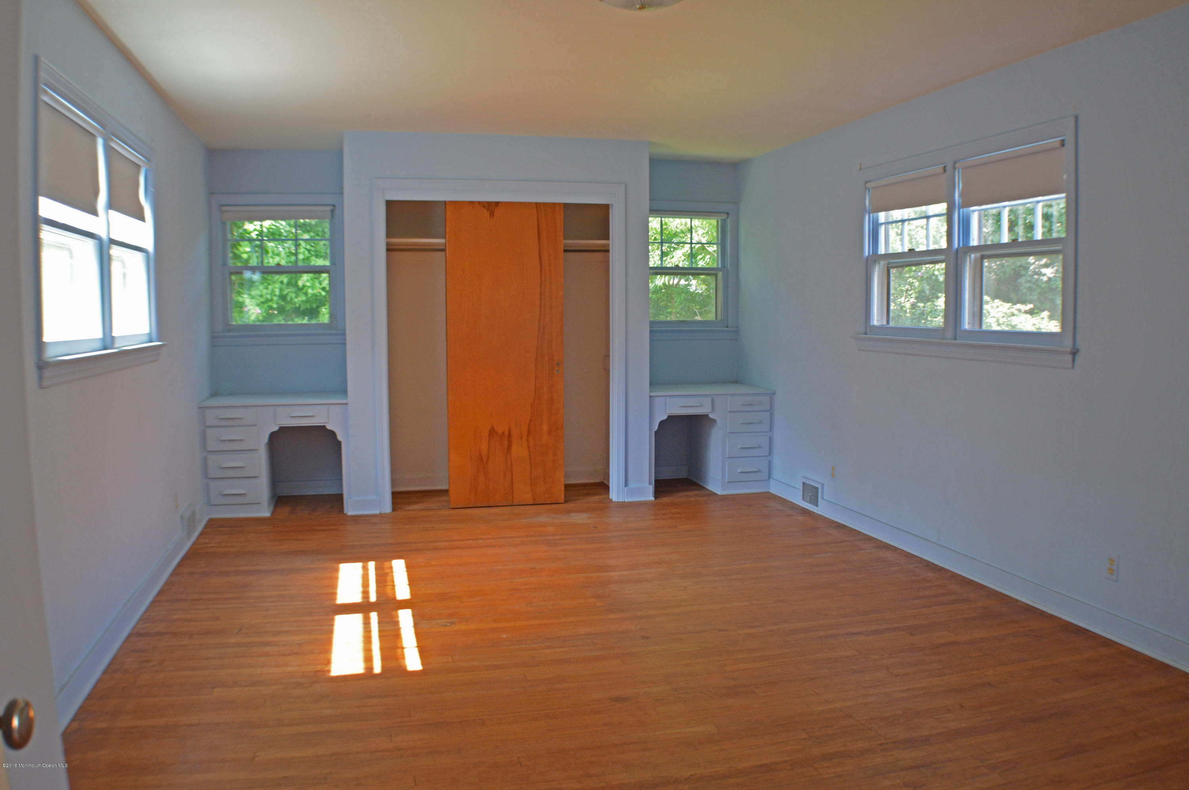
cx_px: 594
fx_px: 1188
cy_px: 395
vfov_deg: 36.8
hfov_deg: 53.2
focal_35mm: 36
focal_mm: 24
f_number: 4
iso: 500
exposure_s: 1/60
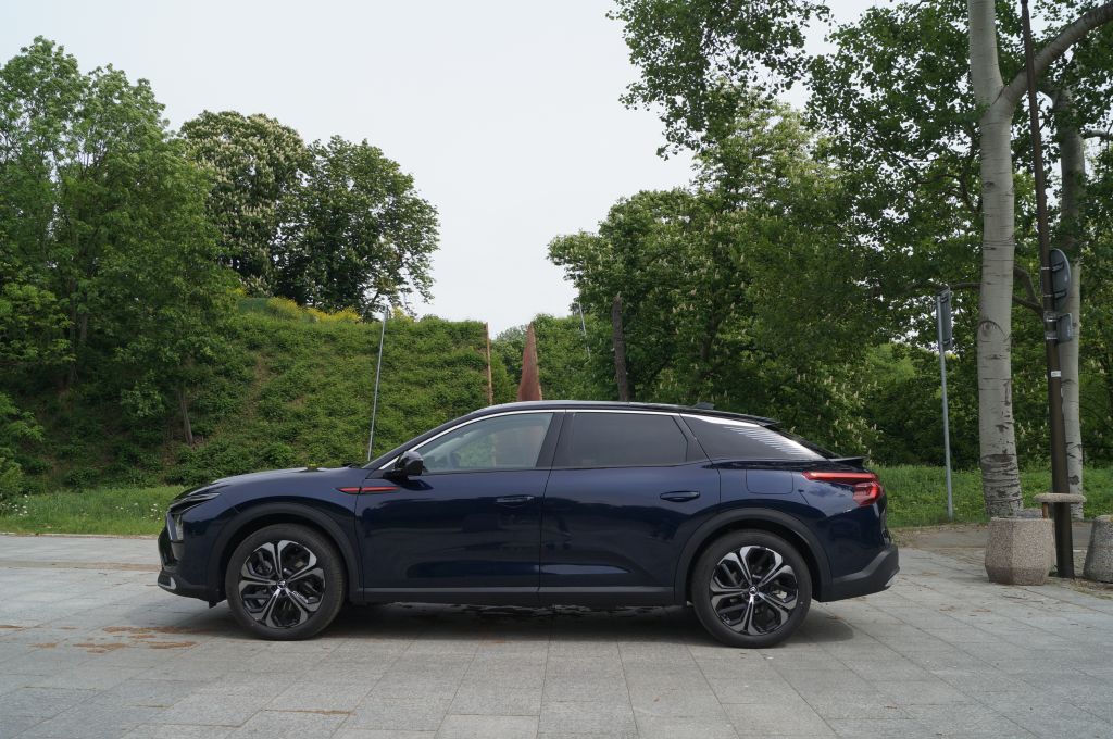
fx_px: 926
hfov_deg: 62.0
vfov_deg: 43.5
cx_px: 556
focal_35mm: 30
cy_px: 370
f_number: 8
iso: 100
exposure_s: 1/250
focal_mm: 20
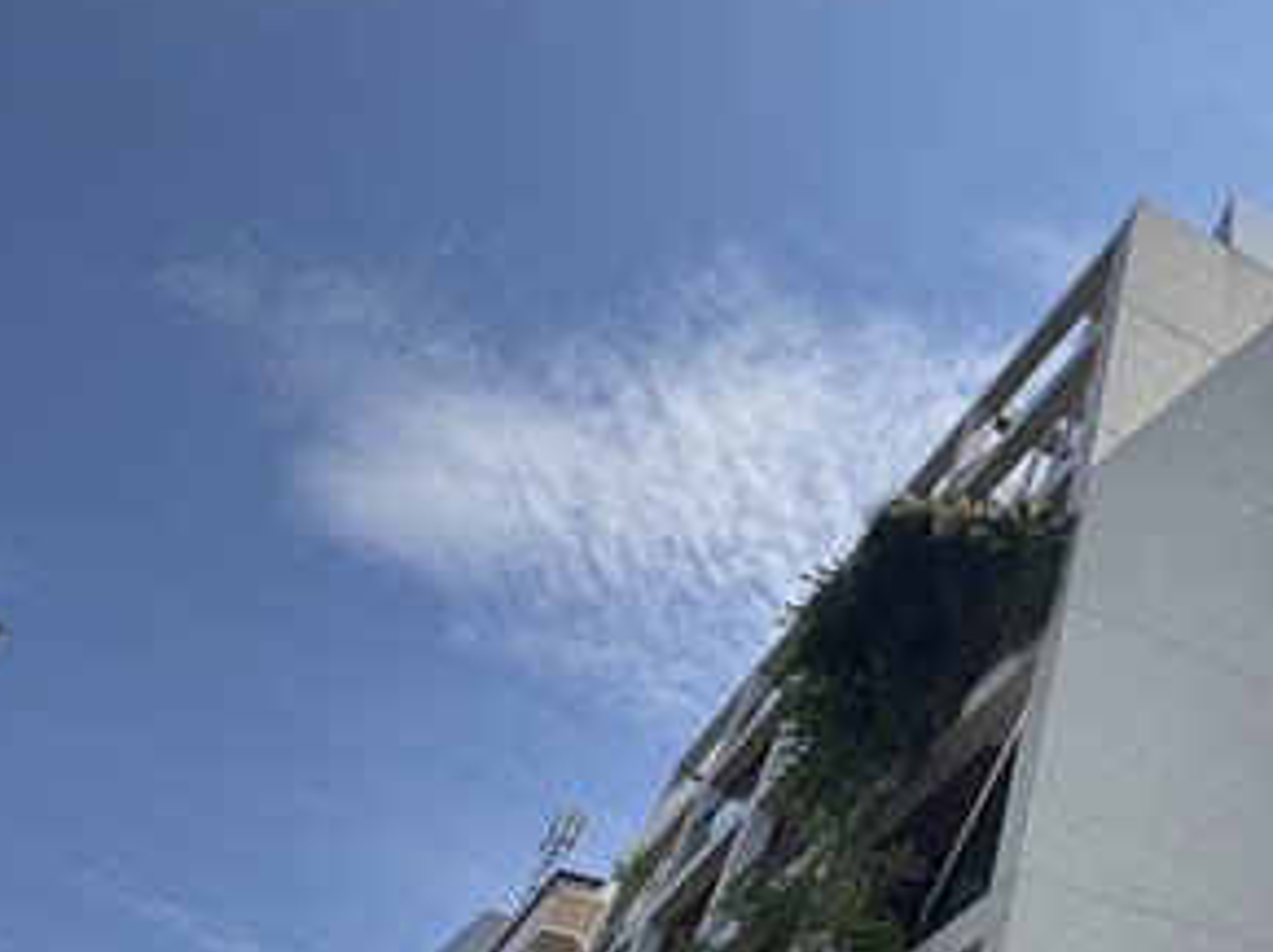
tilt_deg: +39.2
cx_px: 1295
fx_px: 1066
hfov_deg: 49.4
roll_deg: +1.9
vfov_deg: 44.0
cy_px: 855
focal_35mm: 29
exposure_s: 1/1277
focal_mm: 2.22
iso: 50
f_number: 2.2
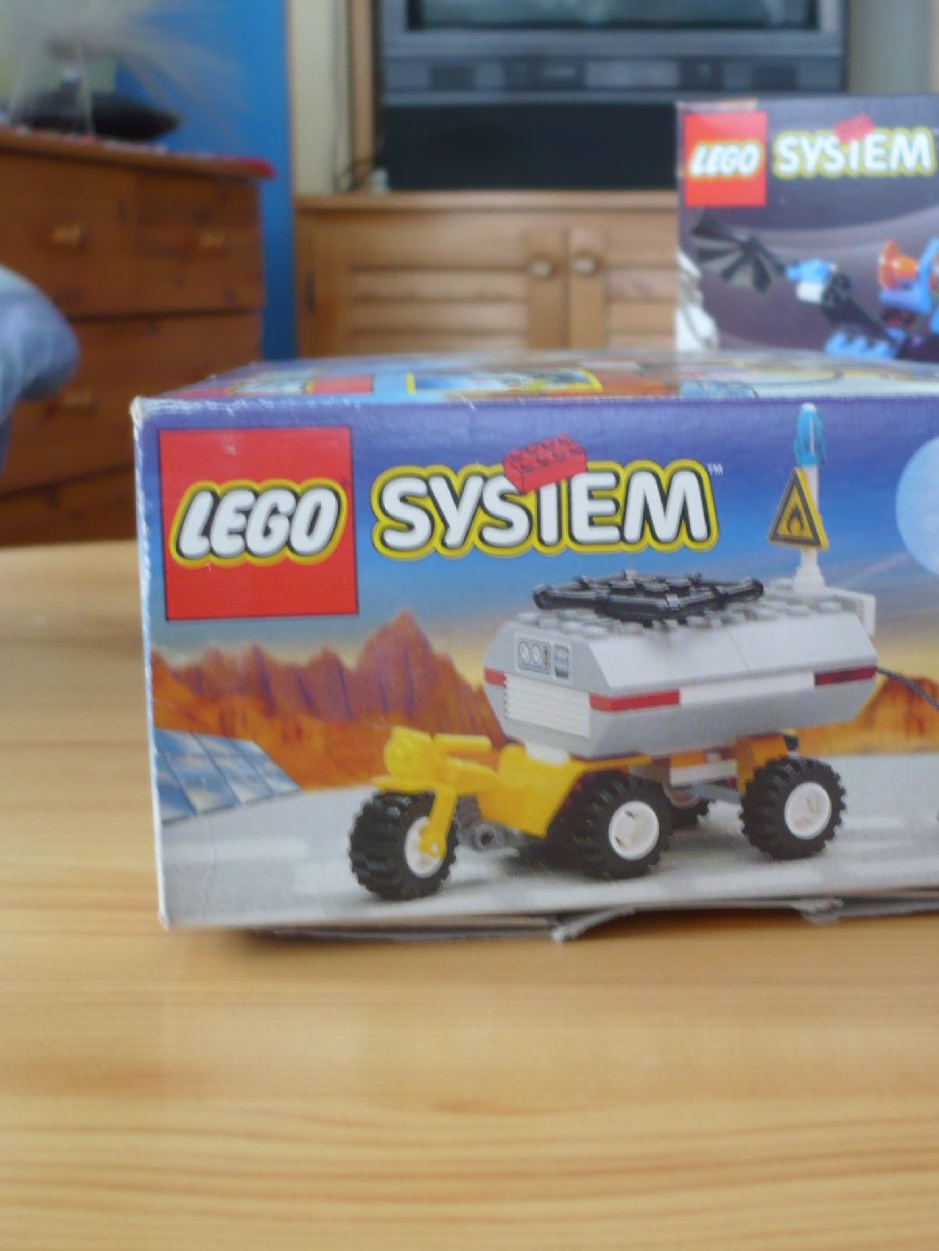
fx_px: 1772
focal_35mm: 49
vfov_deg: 38.9
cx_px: 658
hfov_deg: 29.4
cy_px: 638
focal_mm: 5.8
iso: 100
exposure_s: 1/20
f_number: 2.8
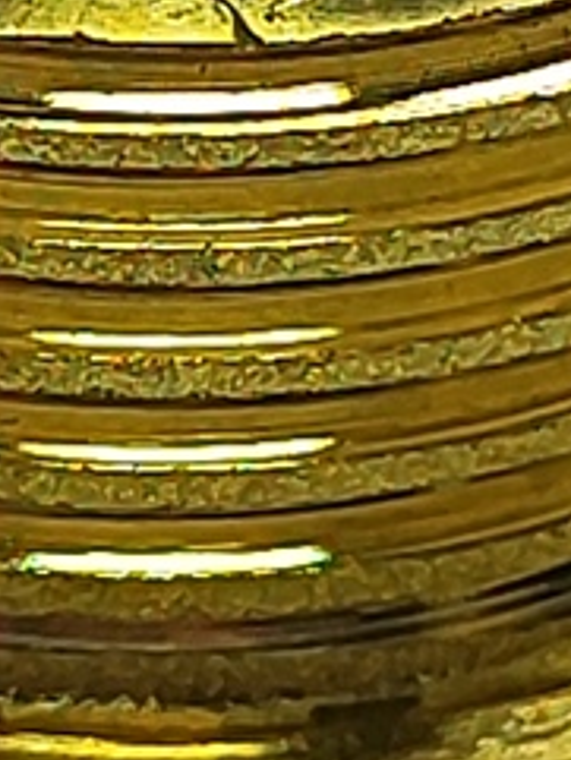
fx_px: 4197
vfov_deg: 10.3
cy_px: 180
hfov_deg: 7.8
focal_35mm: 191
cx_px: 91
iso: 160
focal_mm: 5.89
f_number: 1.89
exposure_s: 1/200
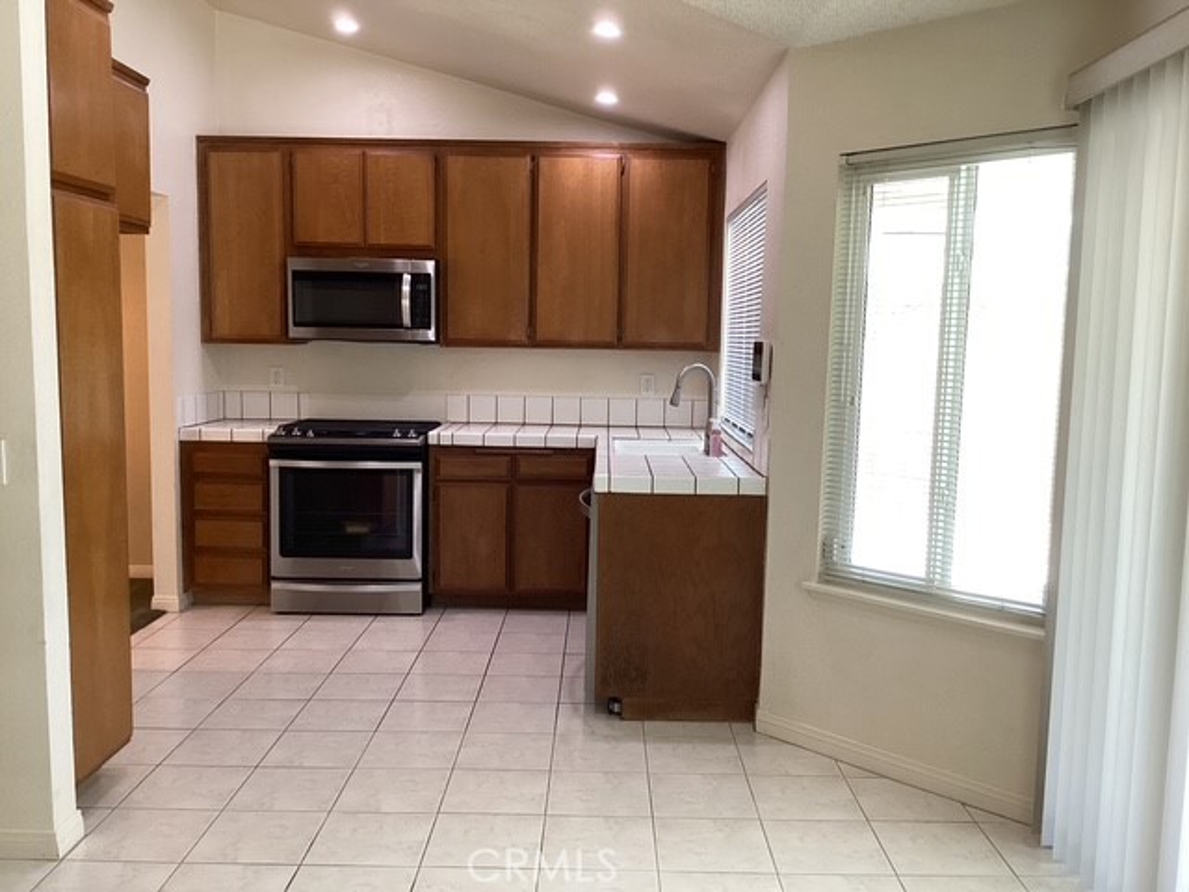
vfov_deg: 45.4
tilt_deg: -8.9
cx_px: 594
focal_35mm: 31
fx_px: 1065
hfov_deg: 58.4
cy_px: 446
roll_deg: -0.3
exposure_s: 1/60
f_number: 2.4
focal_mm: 3.3
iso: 125
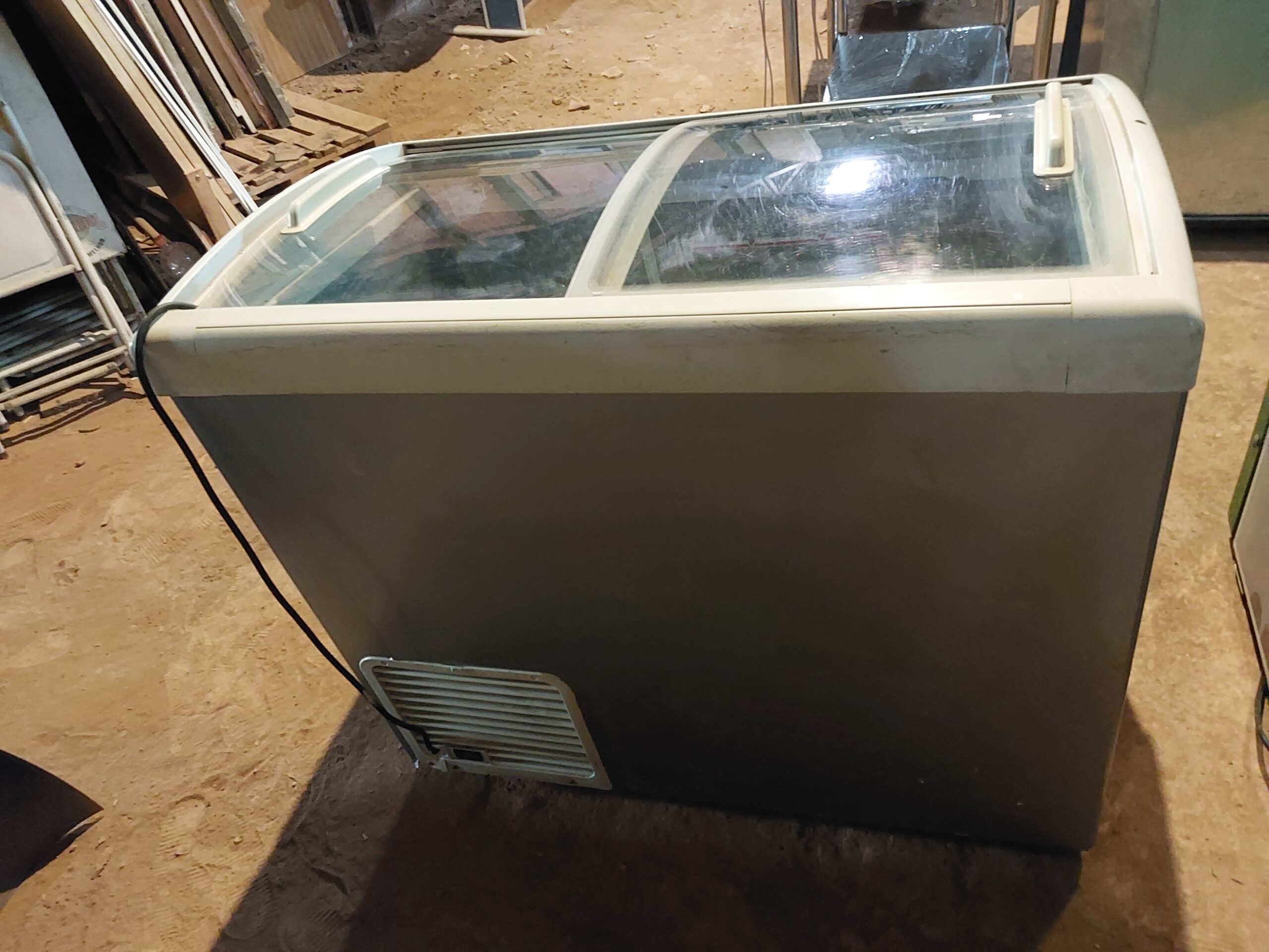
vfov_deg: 46.8
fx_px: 1100
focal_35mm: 30
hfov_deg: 60.0
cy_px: 476
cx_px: 634
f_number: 1.8
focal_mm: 4.6
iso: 1600
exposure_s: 1/13
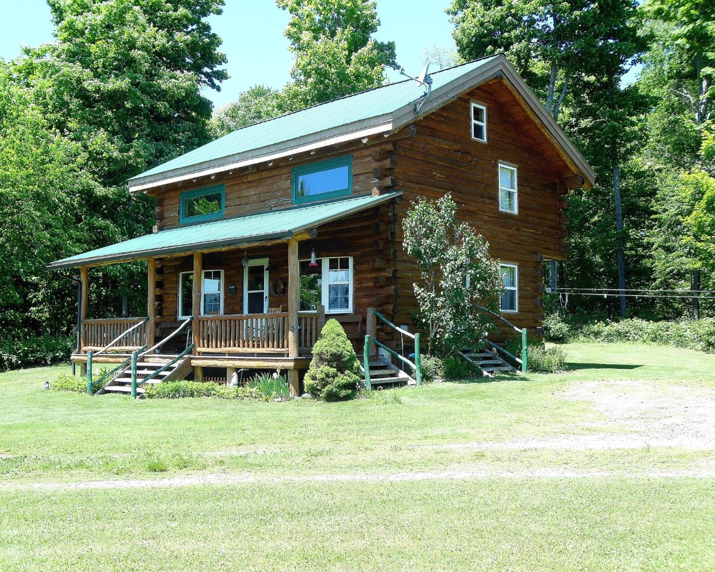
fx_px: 846
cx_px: 334
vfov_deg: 37.3
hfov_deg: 45.8
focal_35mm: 40
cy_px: 284
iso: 125
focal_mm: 6.8
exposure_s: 1/320
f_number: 3.6
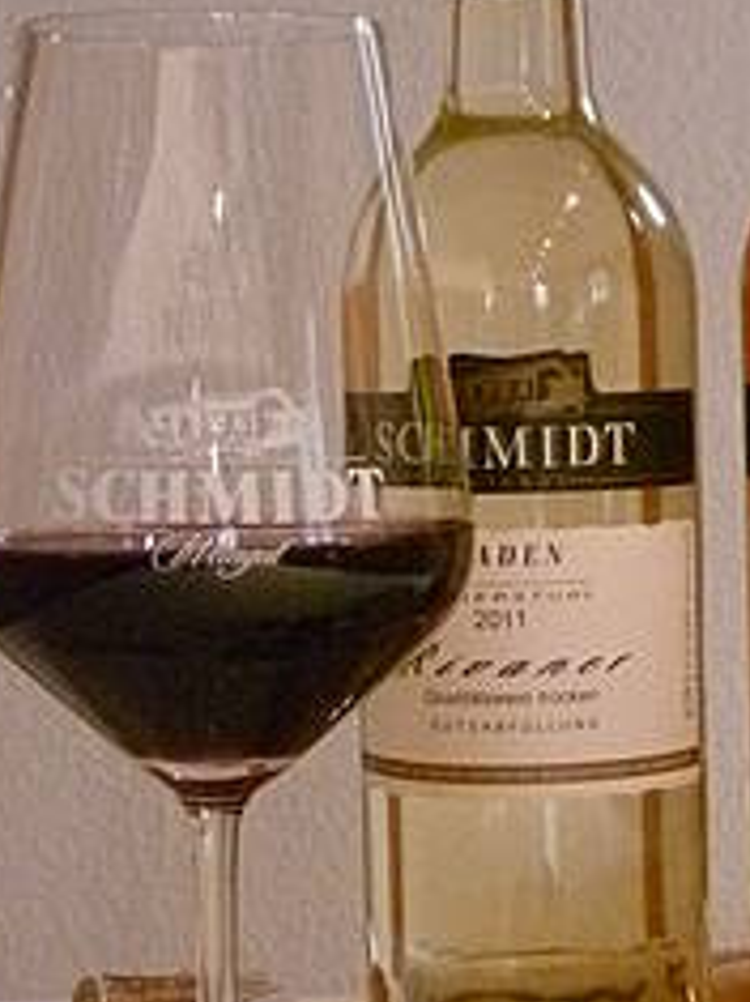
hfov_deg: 12.7
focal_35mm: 115
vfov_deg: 17.1
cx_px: 724
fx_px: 3325
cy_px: 644
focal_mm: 8
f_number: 3.4
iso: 800
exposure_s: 1/13
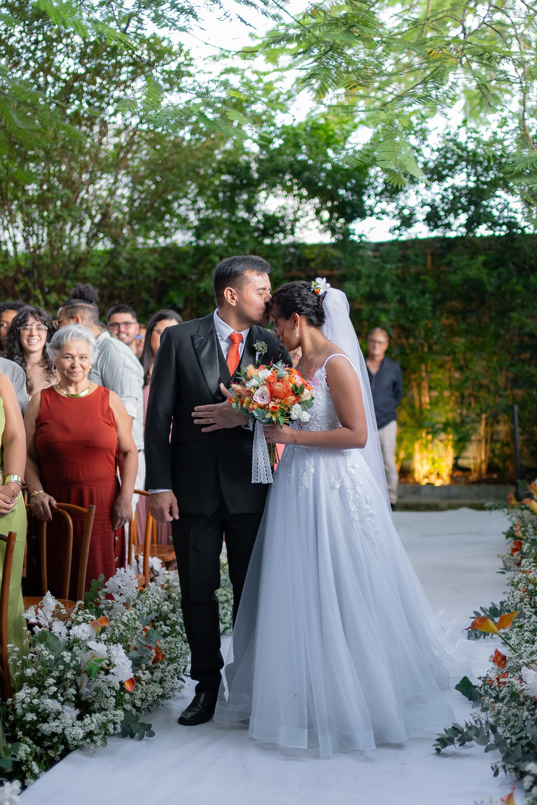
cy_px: 402
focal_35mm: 52
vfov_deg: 38.2
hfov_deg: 26.0
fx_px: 1163
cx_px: 268
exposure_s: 1/500
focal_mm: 35
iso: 640
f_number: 1.4
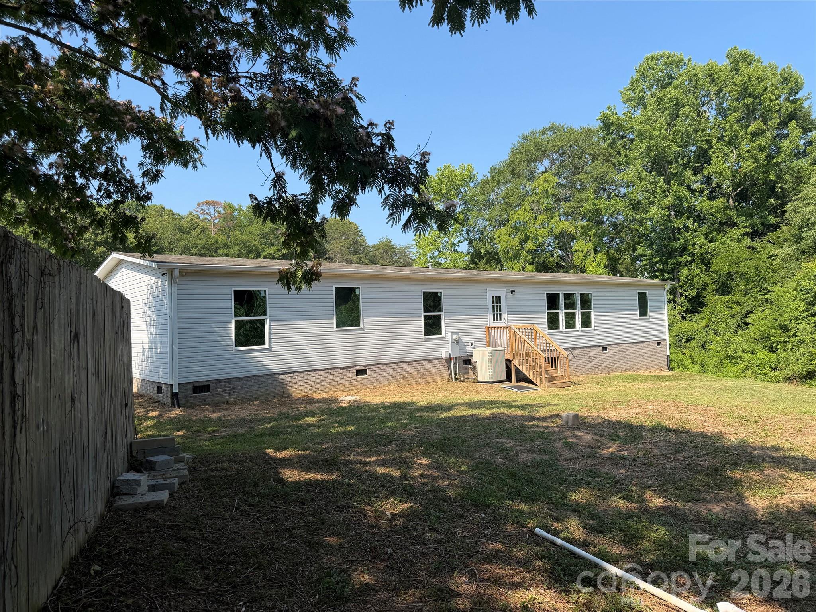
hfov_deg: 71.6
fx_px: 566
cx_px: 408
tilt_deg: +4.6
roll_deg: +2.0
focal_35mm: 24
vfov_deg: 56.8
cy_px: 306
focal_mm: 6.76
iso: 80
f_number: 1.78
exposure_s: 1/2232
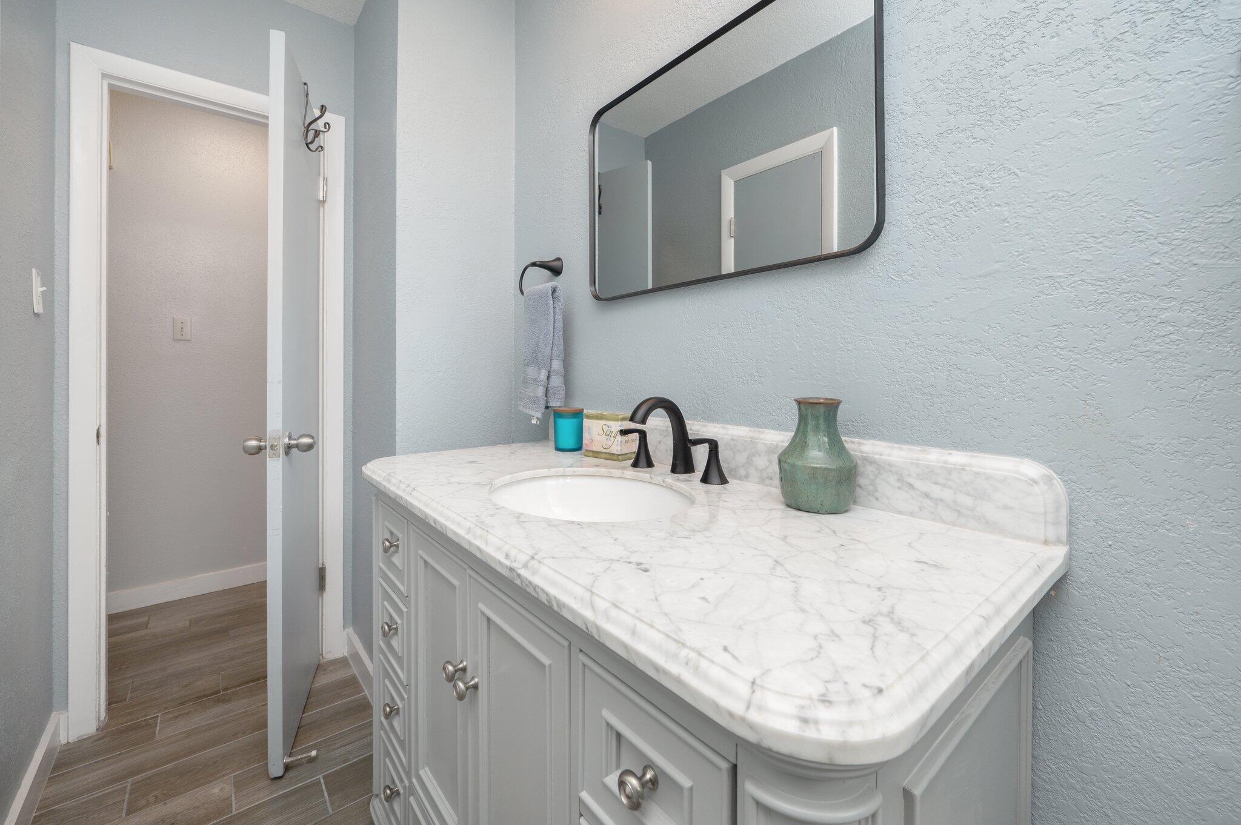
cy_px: 412
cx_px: 620
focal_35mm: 14
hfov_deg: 104.3
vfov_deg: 81.1
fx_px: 482
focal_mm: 14
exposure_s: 1/60
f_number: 9
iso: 320
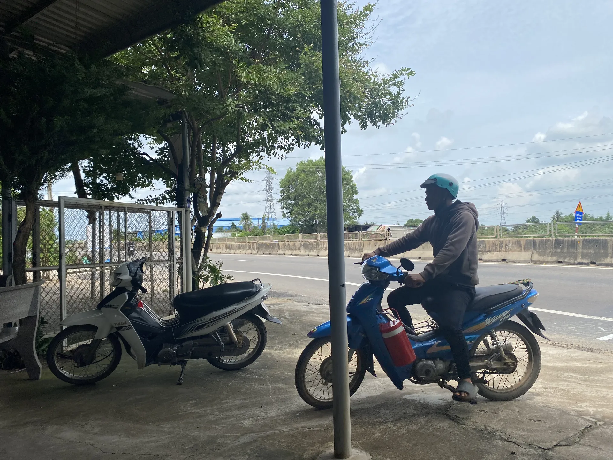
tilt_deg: +0.4
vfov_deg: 53.1
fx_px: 460
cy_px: 230
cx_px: 306
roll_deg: +1.6
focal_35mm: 26
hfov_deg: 67.3
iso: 32
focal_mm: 4.25
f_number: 1.8
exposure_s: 1/2571
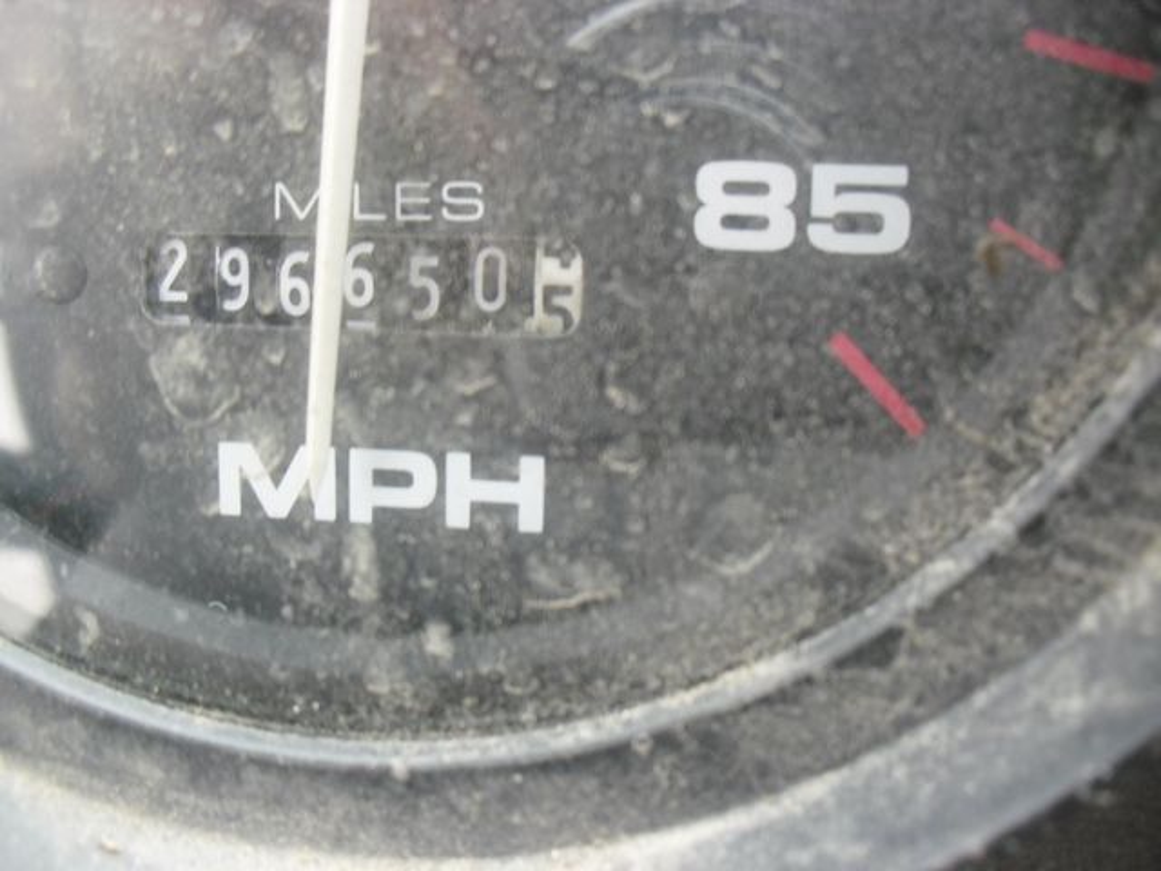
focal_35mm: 36
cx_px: 580
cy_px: 436
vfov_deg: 39.7
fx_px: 1207
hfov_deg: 51.4
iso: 200
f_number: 3.1
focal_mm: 6.3
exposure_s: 1/50
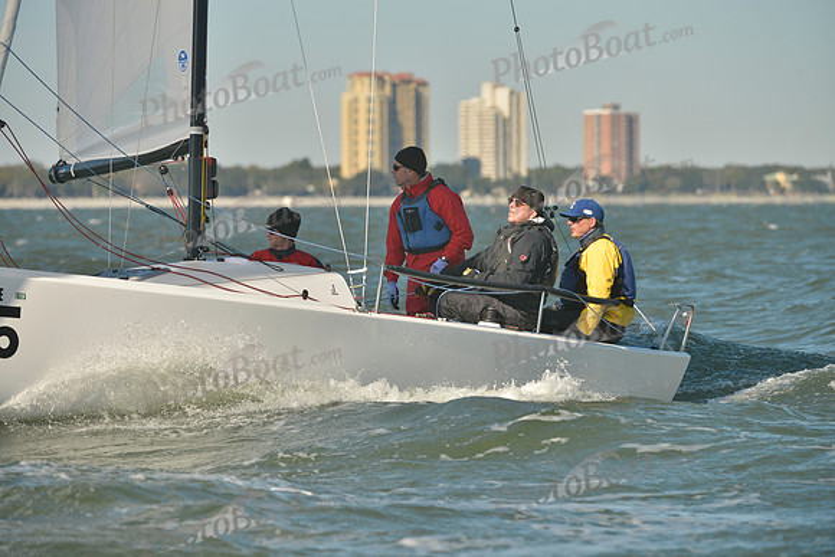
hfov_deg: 8.6
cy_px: 278
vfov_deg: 5.7
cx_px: 418
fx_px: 5568
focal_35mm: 240
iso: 200
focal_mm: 240
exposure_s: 1/1250
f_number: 5.6
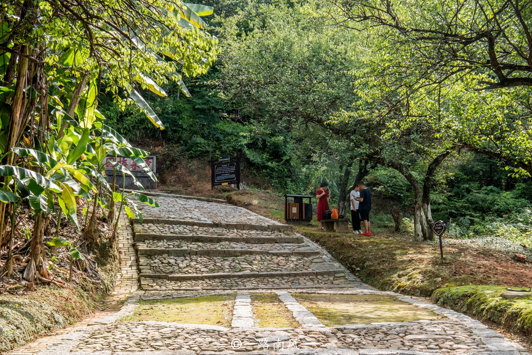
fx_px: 710
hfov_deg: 41.1
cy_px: 178
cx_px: 266
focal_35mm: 48
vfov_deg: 28.1
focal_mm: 48
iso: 160
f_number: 14
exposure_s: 1/100
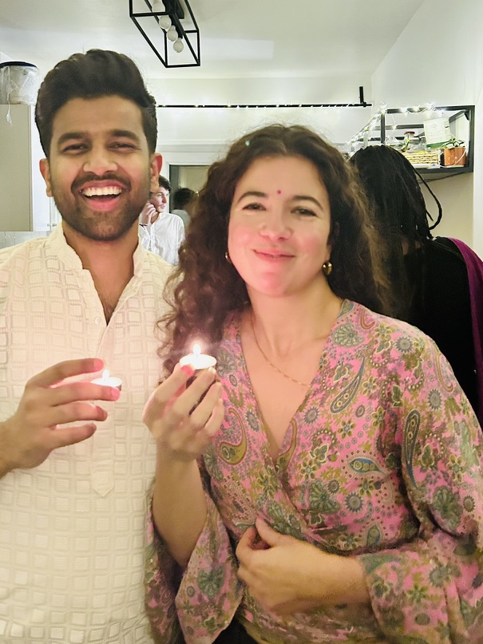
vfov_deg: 54.8
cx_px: 224
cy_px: 247
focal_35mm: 33
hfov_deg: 42.9
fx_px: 614
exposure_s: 1/30
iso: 1000
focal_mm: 5.7
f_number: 1.5
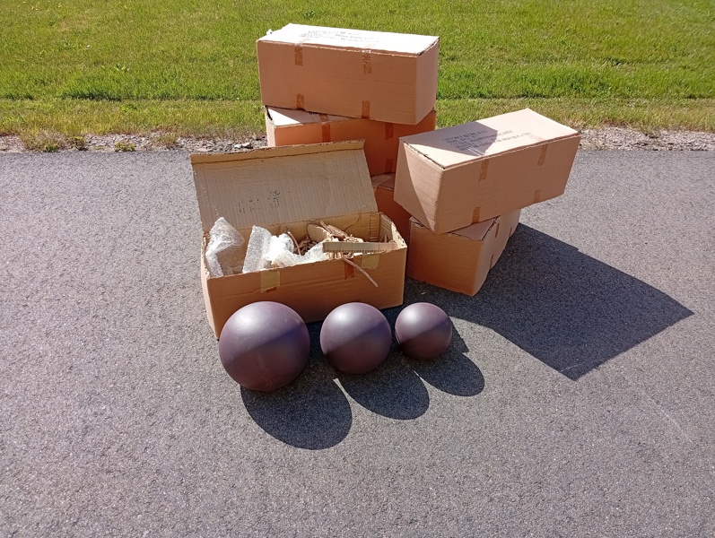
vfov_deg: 51.5
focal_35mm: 27
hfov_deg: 65.3
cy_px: 269
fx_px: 558
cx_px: 358
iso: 50
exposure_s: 1/374
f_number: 1.8
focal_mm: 3.98
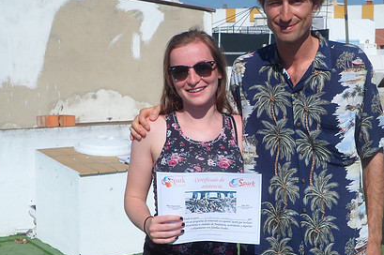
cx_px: 257
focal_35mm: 62
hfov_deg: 32.1
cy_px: 140
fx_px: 661
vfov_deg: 21.9
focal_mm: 7.8
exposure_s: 1/1000
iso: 80
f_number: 4.2
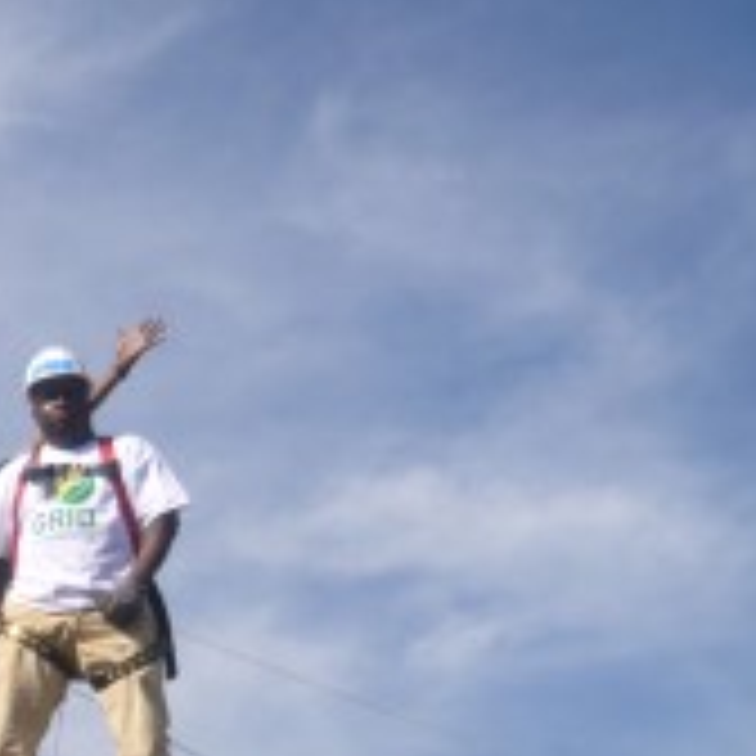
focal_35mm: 105
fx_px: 2594
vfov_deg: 16.5
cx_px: -151
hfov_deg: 15.9
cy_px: 610
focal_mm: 8.4
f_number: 4.8
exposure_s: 1/640
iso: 100
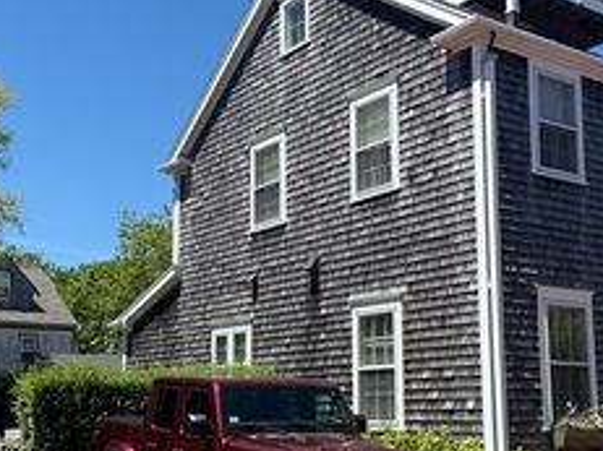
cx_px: 345
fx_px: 905
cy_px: 272
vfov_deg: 27.9
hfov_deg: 36.8
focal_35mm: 52
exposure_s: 1/3425
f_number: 1.78
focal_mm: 6.76
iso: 80
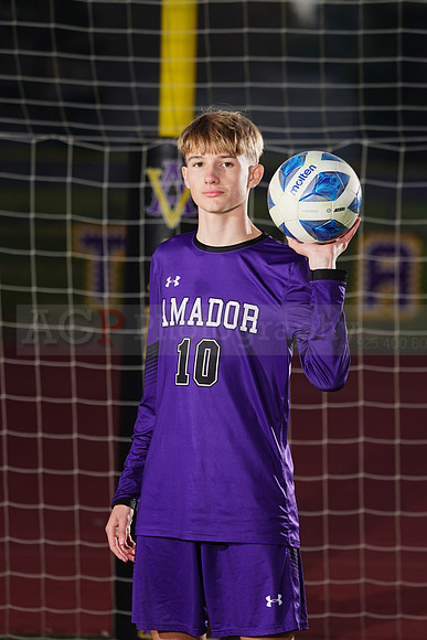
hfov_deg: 4.7
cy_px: 320
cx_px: 214
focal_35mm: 294
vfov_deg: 7.0
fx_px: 5227
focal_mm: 294
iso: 200
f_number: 7.1
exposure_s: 1/200
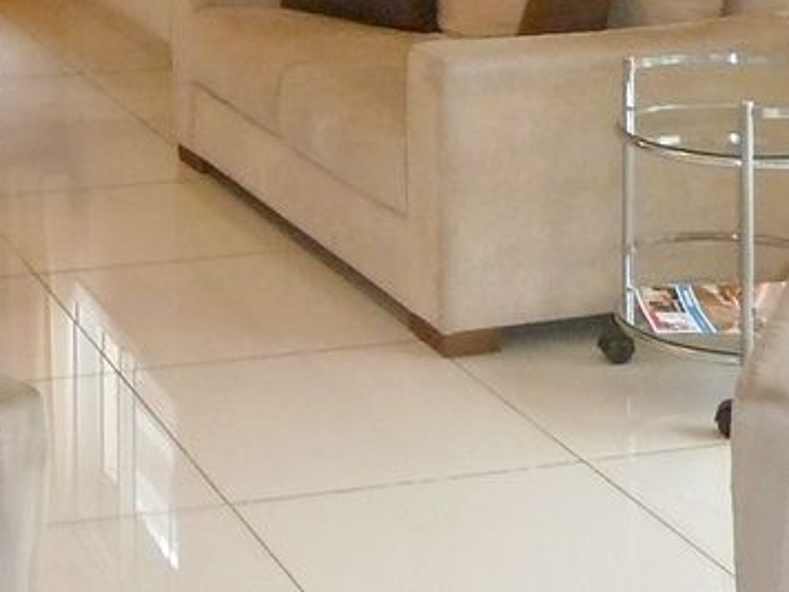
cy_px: -348
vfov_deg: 15.0
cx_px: -13
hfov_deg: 21.0
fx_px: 2051
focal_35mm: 90
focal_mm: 4.1
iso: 250
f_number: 3.3
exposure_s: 1/30
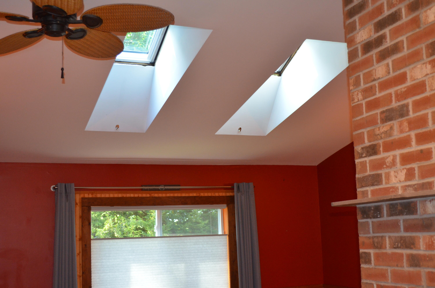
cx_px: 218
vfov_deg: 28.0
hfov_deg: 41.2
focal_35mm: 48
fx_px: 579
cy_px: 144
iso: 1000
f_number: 4.8
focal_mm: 32
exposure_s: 1/60
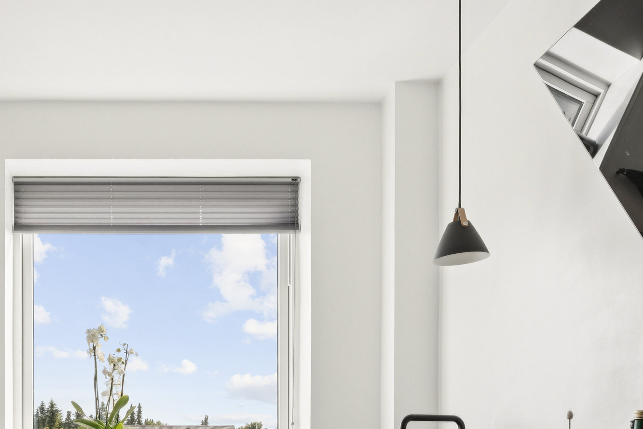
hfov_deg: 41.6
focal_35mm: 45
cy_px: 478
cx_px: 121
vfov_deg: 27.2
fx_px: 804
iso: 800
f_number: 11
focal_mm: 20
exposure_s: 1/80
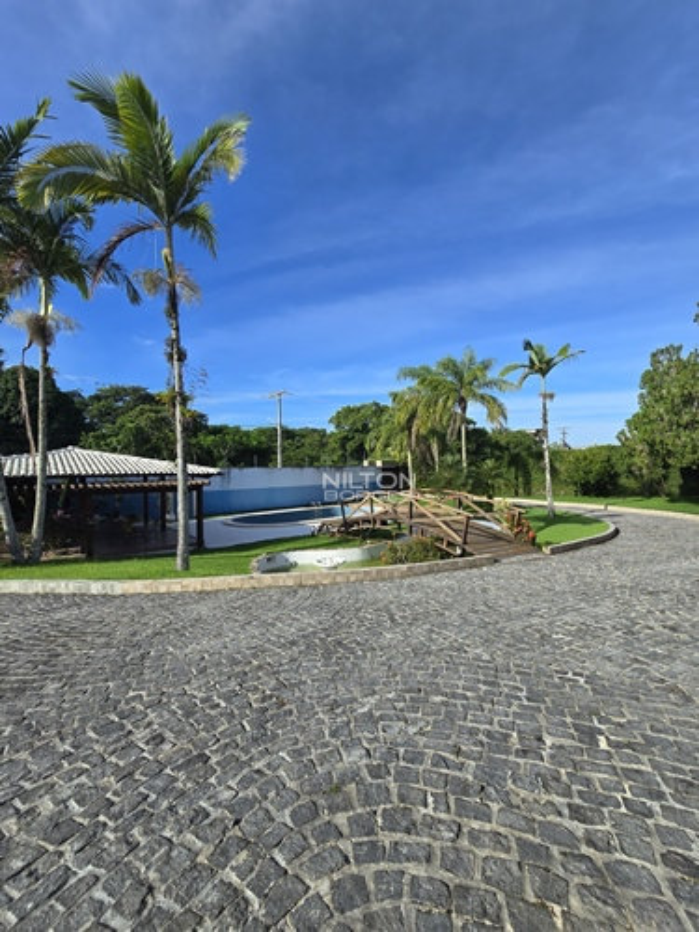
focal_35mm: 13
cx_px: 350
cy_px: 466
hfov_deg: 89.9
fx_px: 350
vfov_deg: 106.2
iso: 50
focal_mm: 2.2
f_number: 2.2
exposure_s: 1/1941
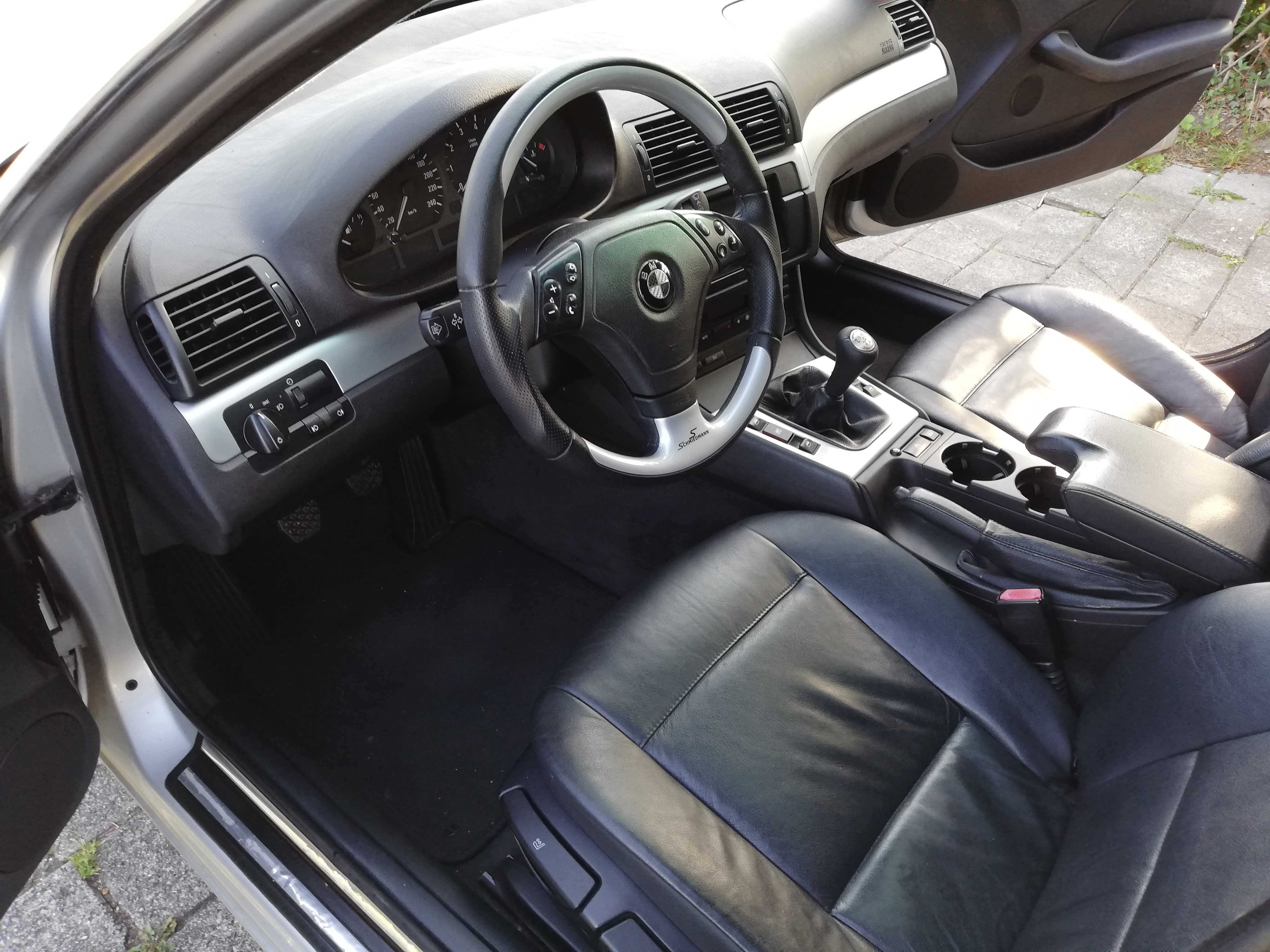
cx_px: 635
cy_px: 476
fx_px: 954
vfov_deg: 53.1
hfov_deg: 67.3
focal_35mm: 26
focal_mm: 3.81
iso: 100
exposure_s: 1/50
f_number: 2.2
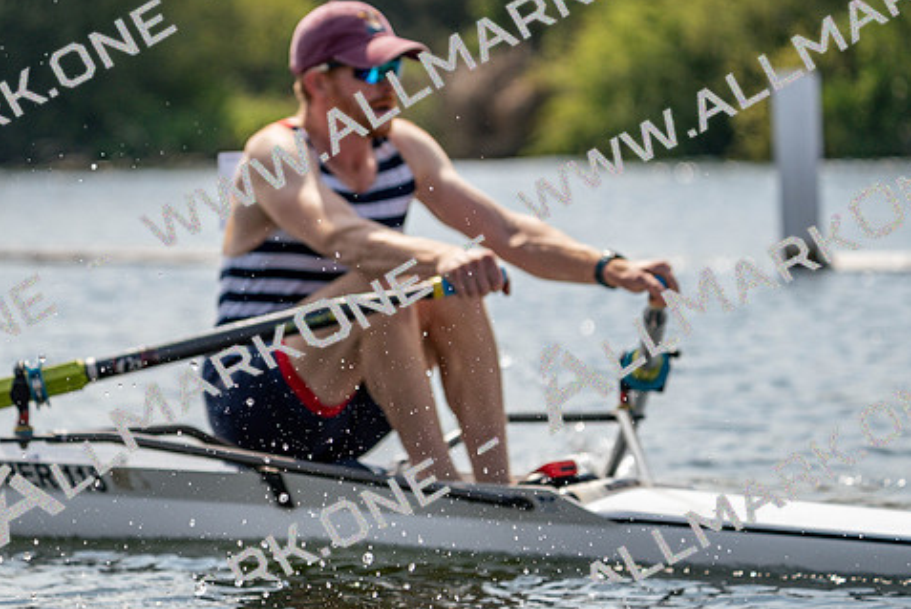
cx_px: 376
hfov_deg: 8.5
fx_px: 6155
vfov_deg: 5.7
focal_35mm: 243
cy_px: 253
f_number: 5.6
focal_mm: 200
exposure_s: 1/1600
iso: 160
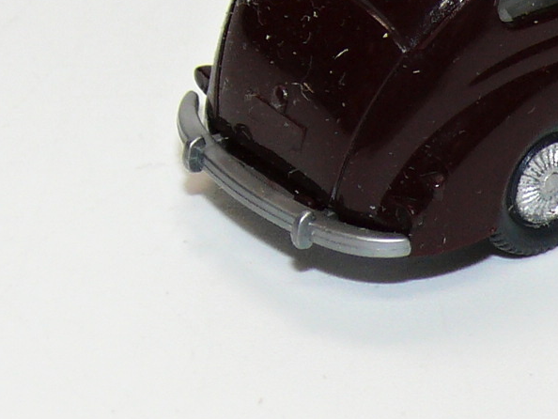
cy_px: -97
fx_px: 5951
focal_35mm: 369
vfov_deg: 4.0
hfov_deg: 5.4
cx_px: 598
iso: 100
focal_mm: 16.4
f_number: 4
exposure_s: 1/30
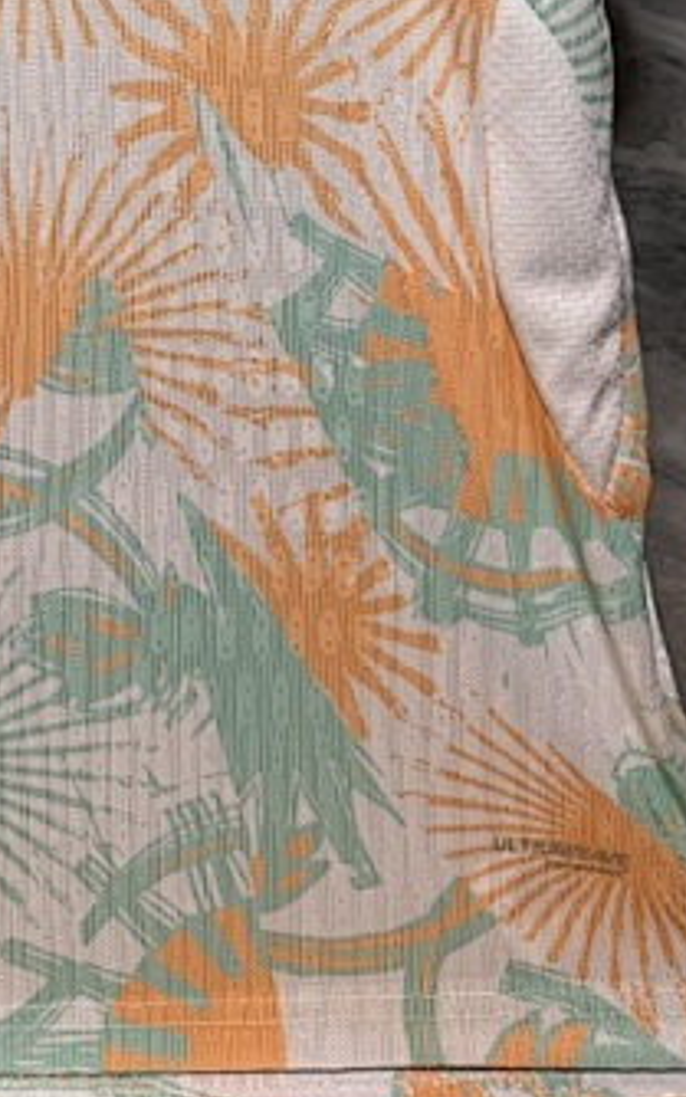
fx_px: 1823
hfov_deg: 20.4
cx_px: -56
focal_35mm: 61
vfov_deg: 29.9
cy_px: -122
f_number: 1.78
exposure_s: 1/100
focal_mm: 6.76
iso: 100
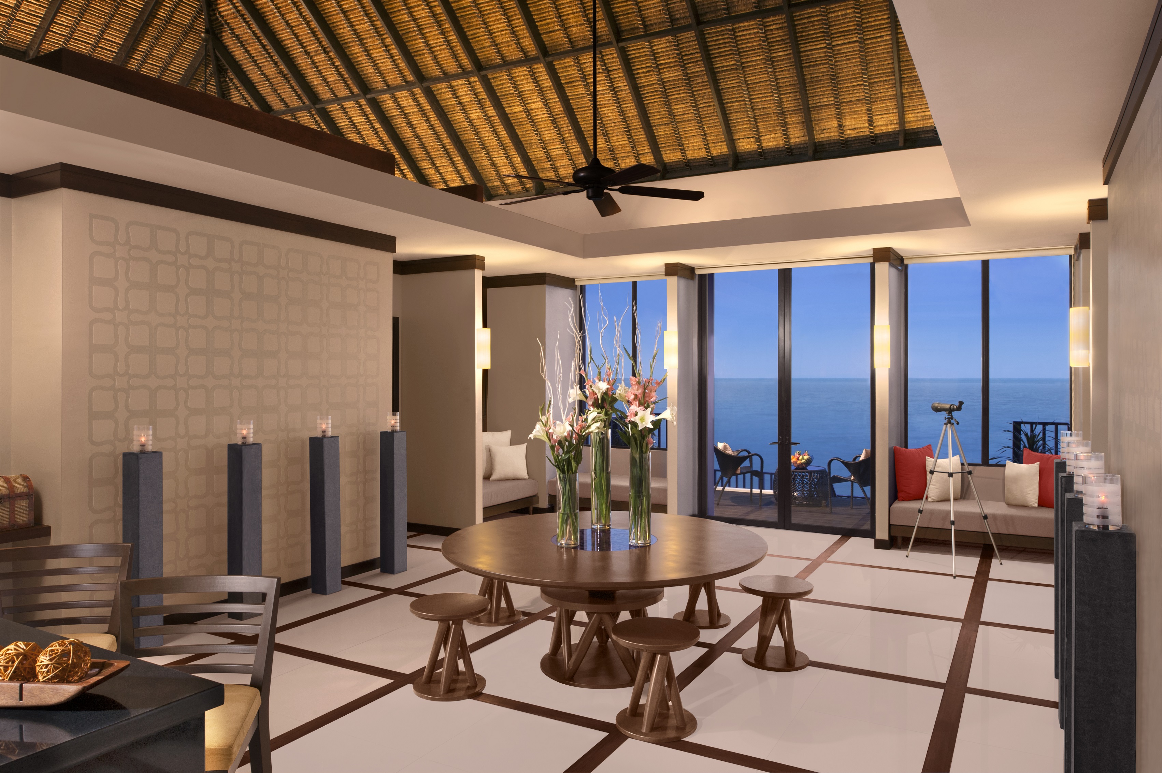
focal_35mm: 24
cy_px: 386
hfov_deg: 73.8
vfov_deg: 53.1
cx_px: 581
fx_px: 774
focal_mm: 24
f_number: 14
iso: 400
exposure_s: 2
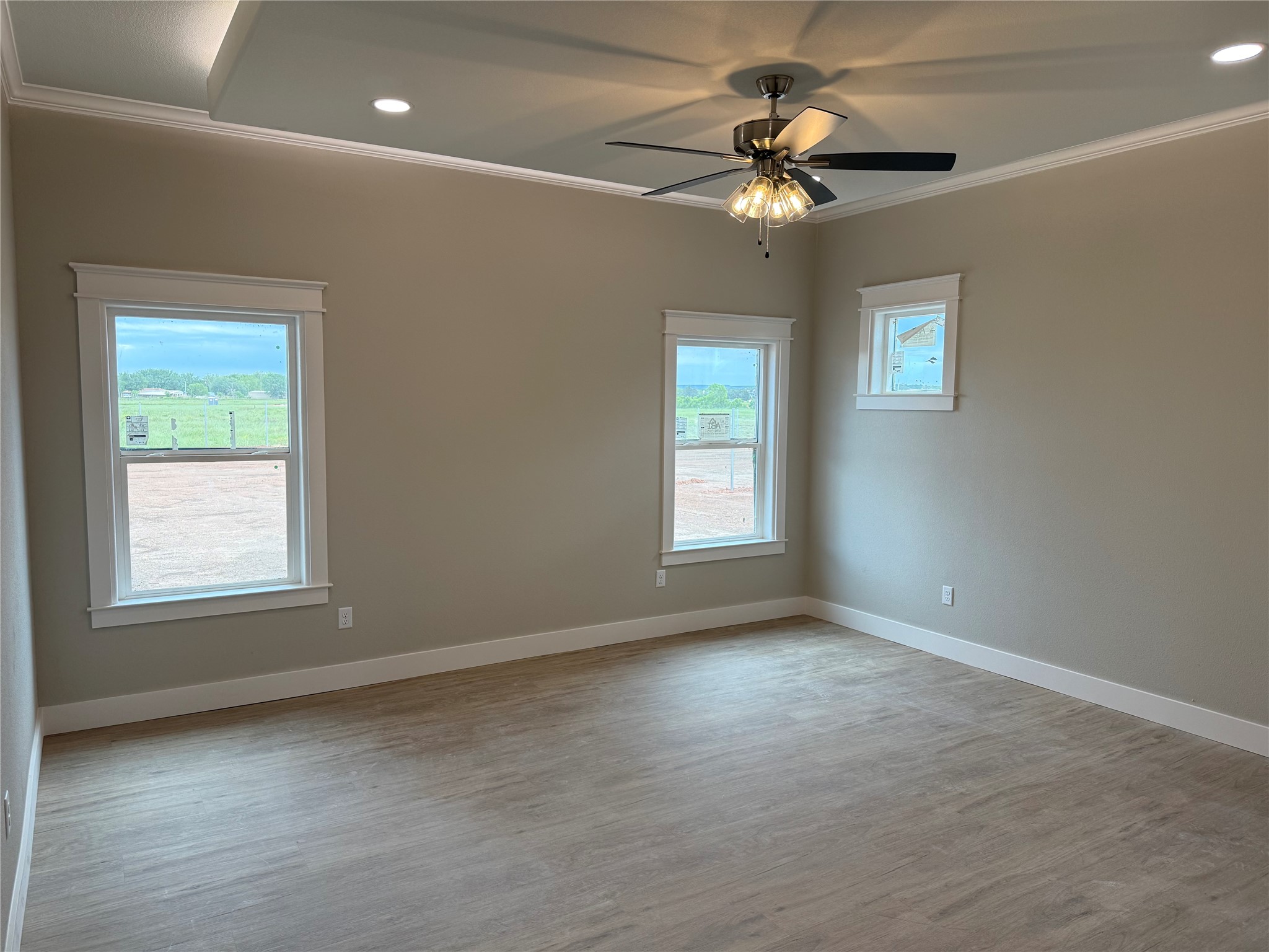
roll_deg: -0.9
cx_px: 634
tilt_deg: -4.9
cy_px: 476
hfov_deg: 71.6
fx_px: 880
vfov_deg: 56.8
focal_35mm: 24
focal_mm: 6.76
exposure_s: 1/338
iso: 100
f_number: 1.78
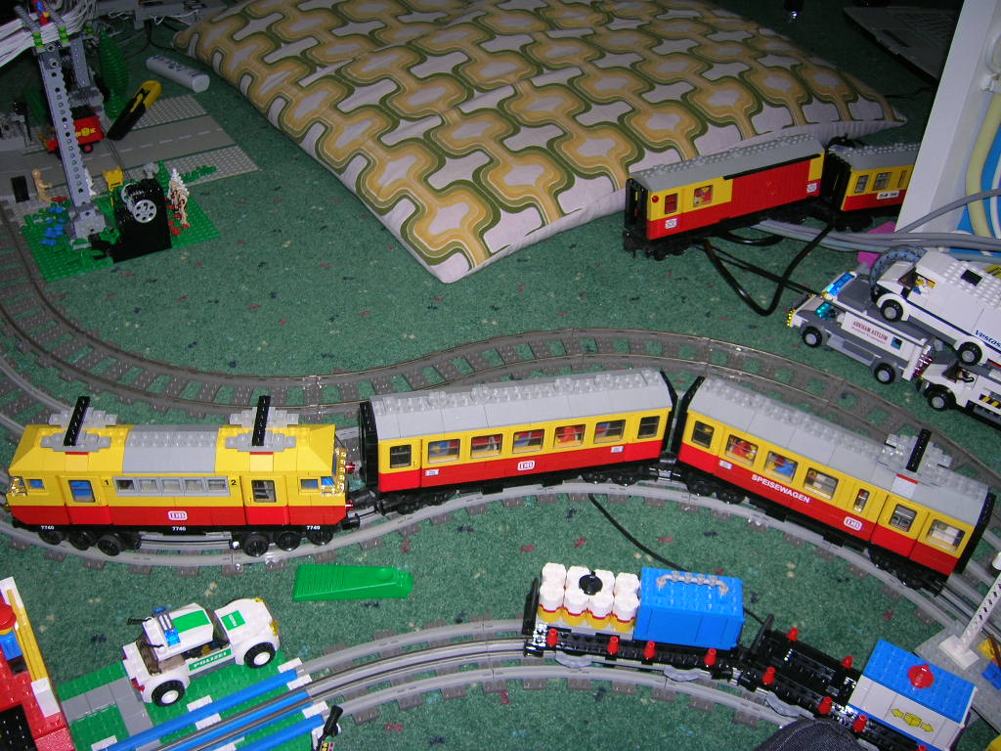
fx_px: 983
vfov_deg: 41.8
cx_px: 500
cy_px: 376
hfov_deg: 54.0
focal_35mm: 34
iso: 50
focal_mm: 5.7
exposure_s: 1/60.1
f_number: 2.9
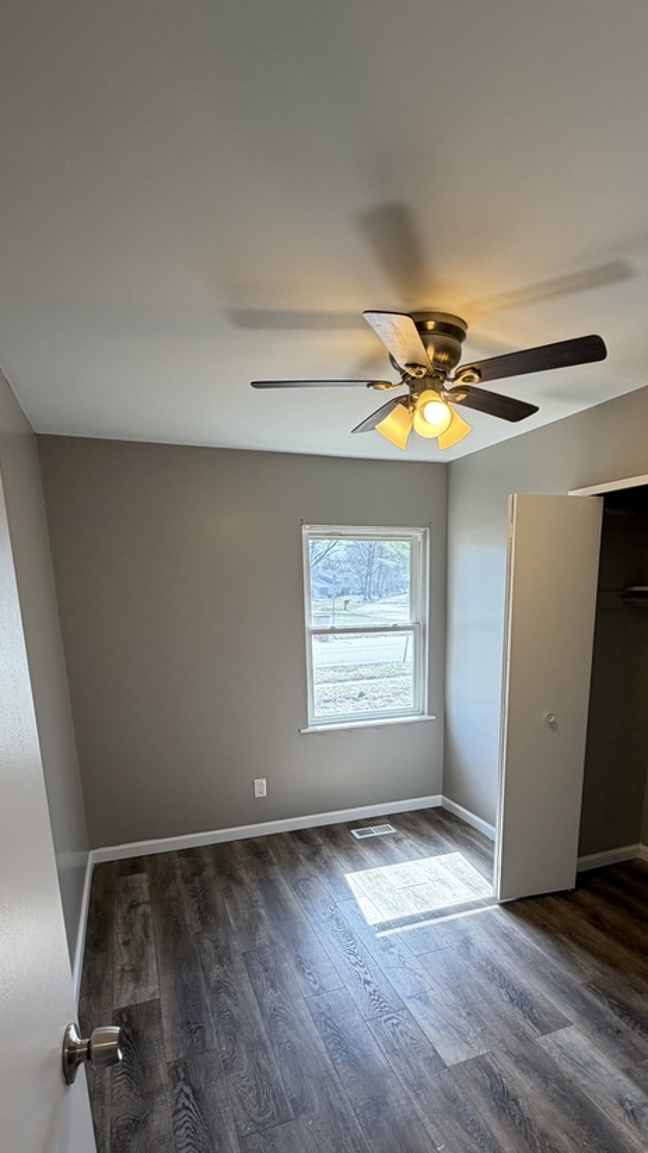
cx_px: 379
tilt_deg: -11.8
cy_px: 725
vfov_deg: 84.9
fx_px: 611
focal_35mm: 20
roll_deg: +1.4
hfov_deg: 55.5
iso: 160
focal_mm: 2.22
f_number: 2.2
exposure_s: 1/120
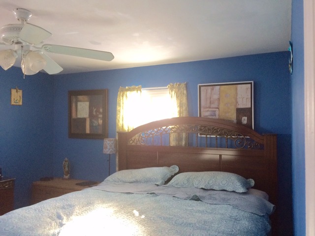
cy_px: 118
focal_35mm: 29
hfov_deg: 61.7
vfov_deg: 48.2
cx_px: 158
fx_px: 264
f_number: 2.2
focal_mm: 4.15
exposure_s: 1/30
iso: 80
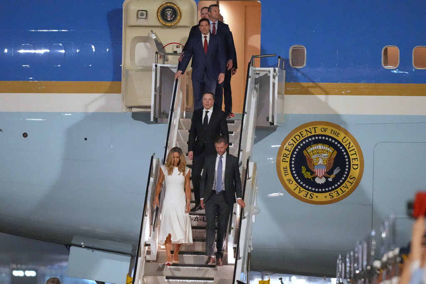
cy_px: 142
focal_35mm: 300
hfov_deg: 6.9
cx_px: 213
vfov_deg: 4.6
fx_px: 3549
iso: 12800
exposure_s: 1/250
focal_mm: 200
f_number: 2.8
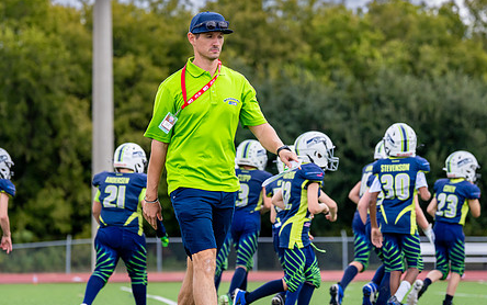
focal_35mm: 167
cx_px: 222
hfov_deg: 12.5
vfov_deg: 7.9
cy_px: 143
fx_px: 2218
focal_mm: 105
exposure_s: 1/3200
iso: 500
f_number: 2.8
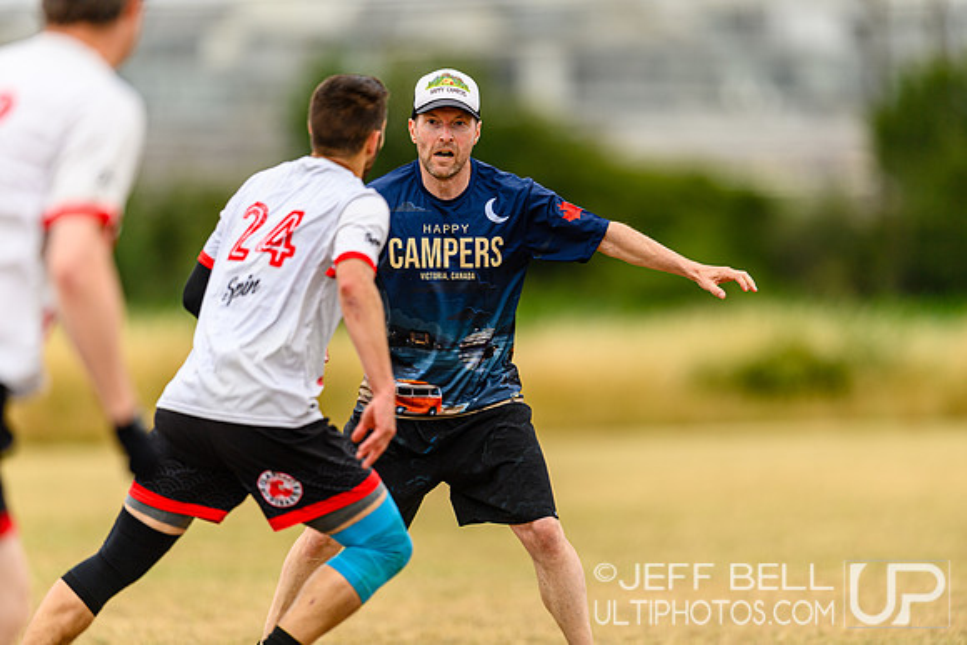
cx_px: 484
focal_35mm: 400
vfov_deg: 3.4
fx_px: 10746
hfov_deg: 5.2
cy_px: 322
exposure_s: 1/1000
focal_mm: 400
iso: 140
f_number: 3.2
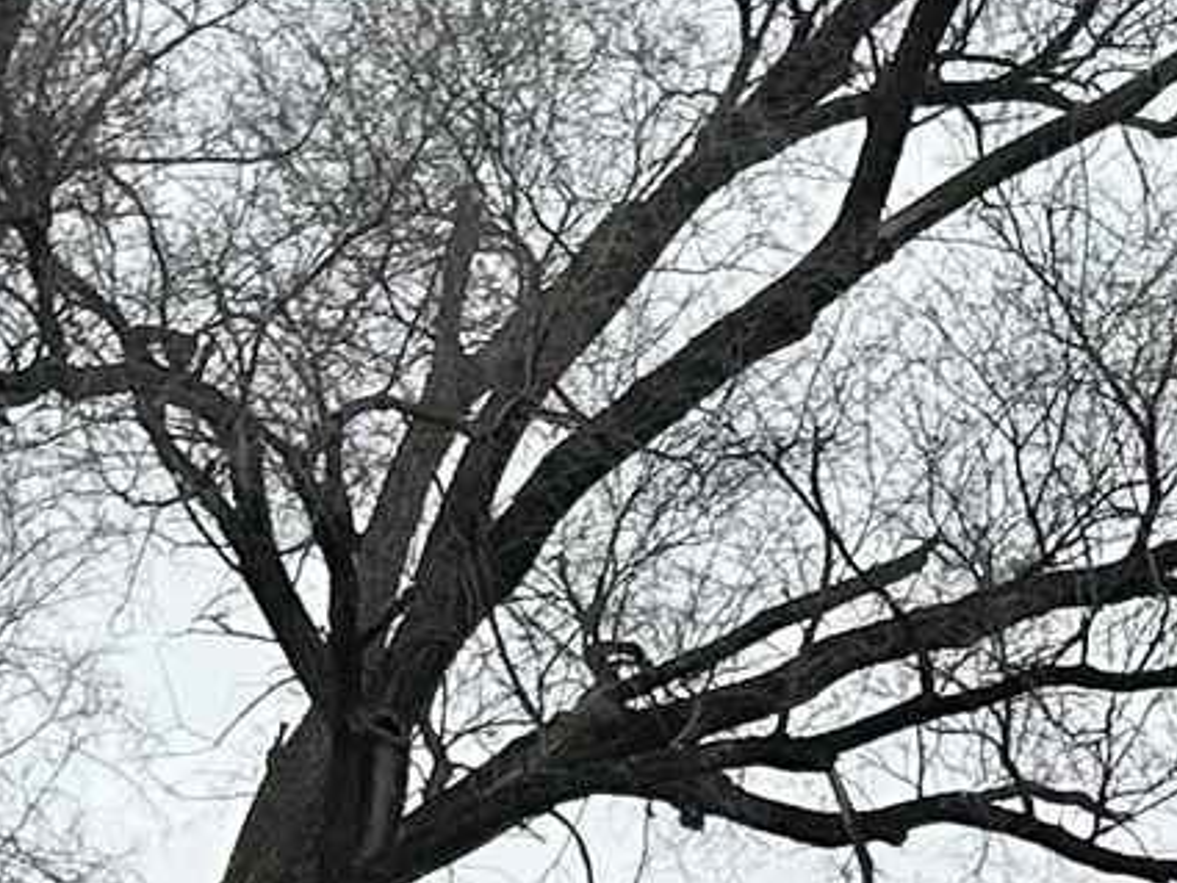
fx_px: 6394
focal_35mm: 188
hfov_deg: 10.4
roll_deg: +0.0
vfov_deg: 7.6
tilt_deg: +5.0
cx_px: 1122
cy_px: 1777
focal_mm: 5.7
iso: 50
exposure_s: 1/2404
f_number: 1.5
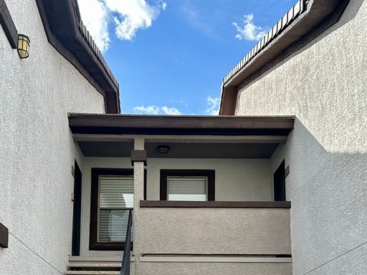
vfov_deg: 28.7
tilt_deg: +10.1
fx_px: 509
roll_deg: +0.3
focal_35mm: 48
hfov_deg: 39.6
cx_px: 165
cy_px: 263
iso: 80
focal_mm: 6.86
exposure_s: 1/1639
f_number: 1.78
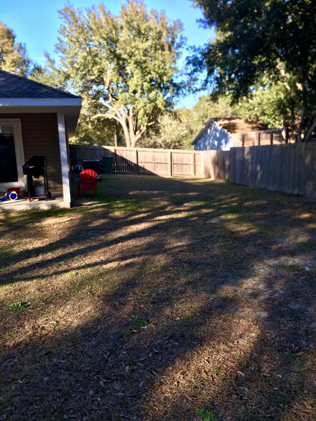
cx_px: 158
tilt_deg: -7.0
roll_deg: +1.8
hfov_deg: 48.2
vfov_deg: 61.7
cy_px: 210
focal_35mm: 29
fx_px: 353
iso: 25
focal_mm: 4.15
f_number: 2.2
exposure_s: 1/315
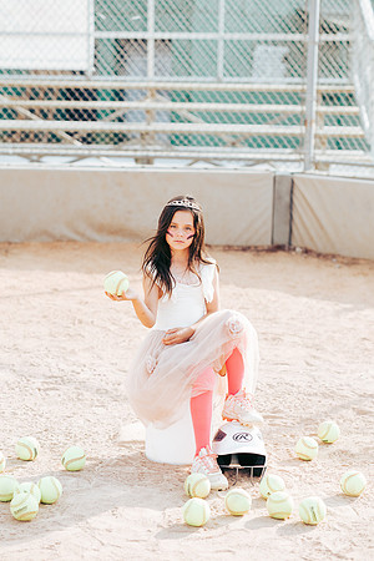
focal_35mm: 85
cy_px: 280
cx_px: 187
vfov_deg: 23.9
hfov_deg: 16.1
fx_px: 1324
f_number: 2.8
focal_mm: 85
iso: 160
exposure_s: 1/640
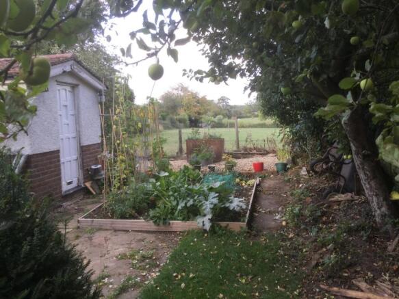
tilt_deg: -6.7
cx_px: 200
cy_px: 150
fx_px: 357
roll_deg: +0.5
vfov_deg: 45.4
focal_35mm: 31
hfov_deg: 58.4
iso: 25
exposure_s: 1/112
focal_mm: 3.3
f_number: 2.4
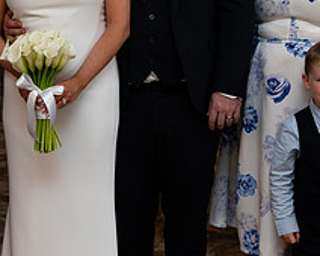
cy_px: 43
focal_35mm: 123
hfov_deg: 15.6
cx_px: 82
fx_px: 1166
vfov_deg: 12.5
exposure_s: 1/160
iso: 1000
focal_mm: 48
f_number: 4
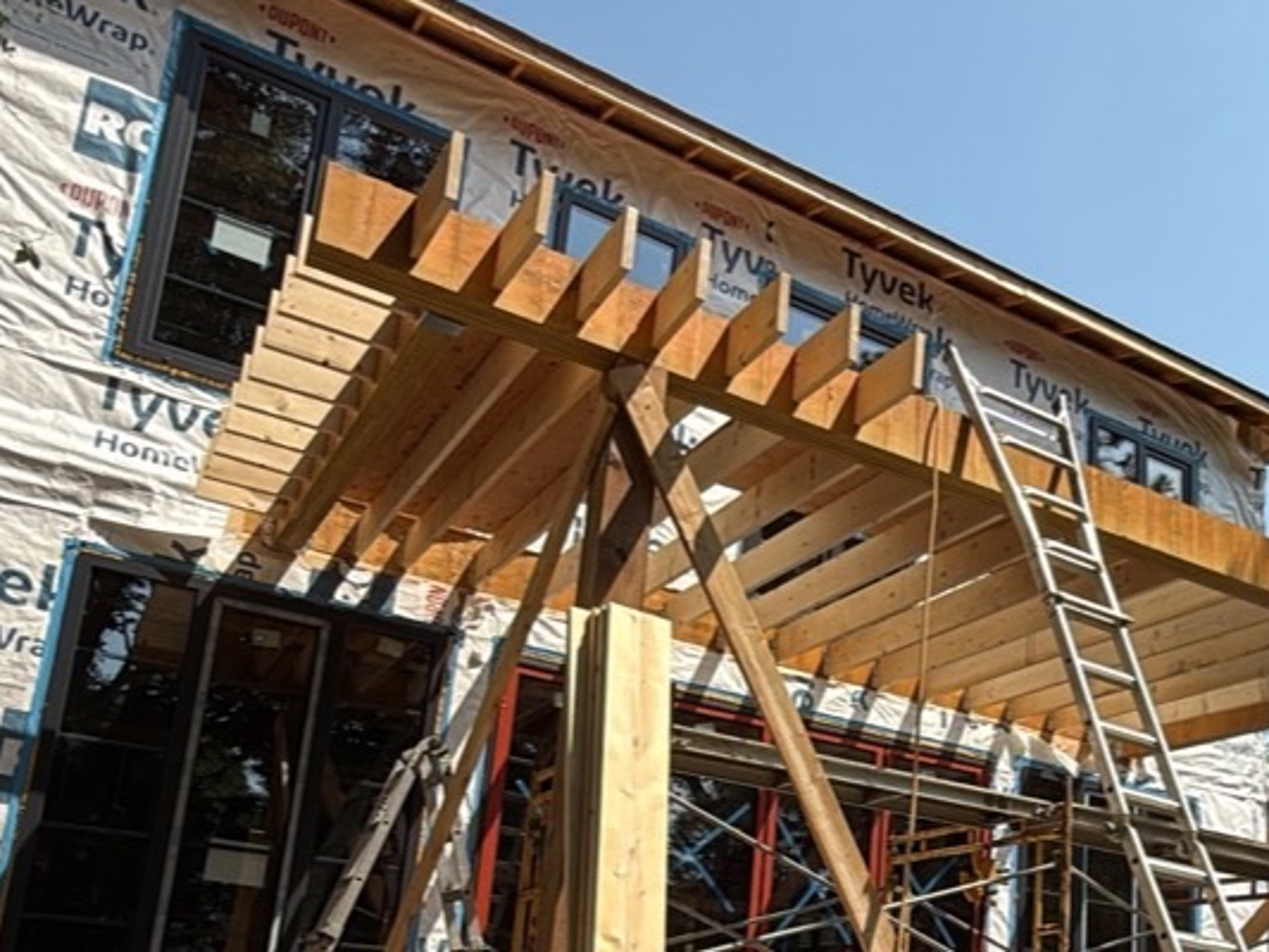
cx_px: 893
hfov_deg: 57.9
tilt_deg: +15.1
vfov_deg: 44.4
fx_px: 1100
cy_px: 769
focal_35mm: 30
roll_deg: -2.5
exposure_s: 1/709
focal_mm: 2.22
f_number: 2.2
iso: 20
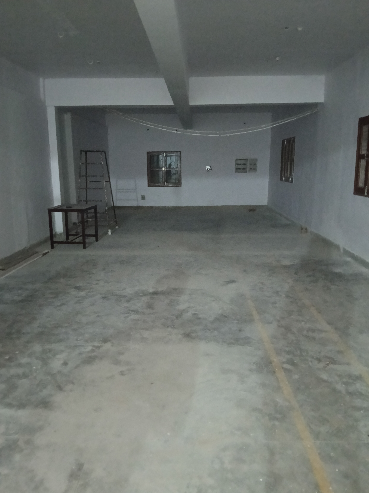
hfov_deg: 51.4
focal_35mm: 27
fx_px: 384
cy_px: 246
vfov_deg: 65.3
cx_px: 184
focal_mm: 3.98
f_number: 1.8
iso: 4000
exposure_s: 1/10
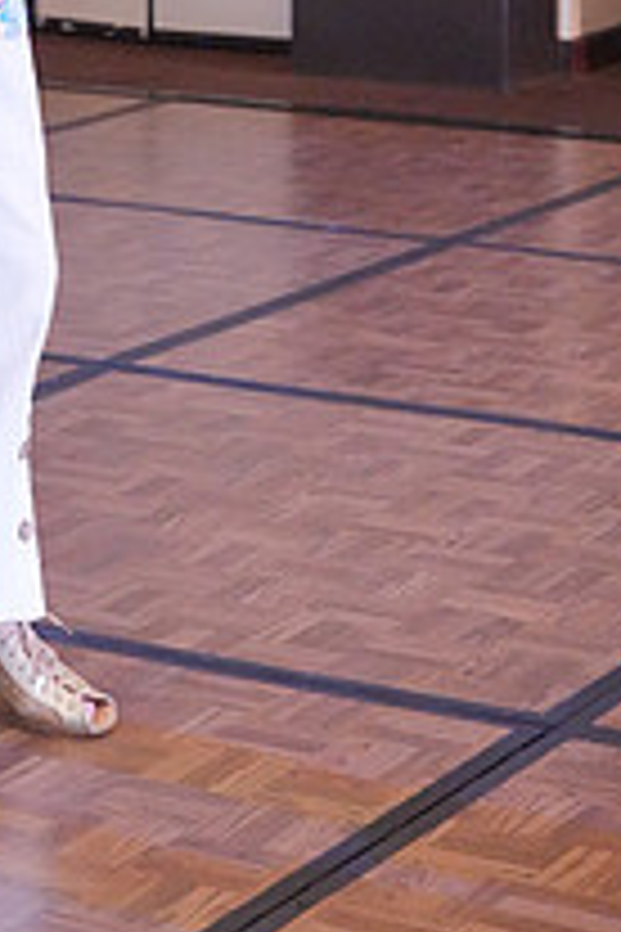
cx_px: -241
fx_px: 3545
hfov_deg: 9.8
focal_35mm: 137
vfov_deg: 14.5
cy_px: -185
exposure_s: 1/400
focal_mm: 49
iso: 12800
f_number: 4
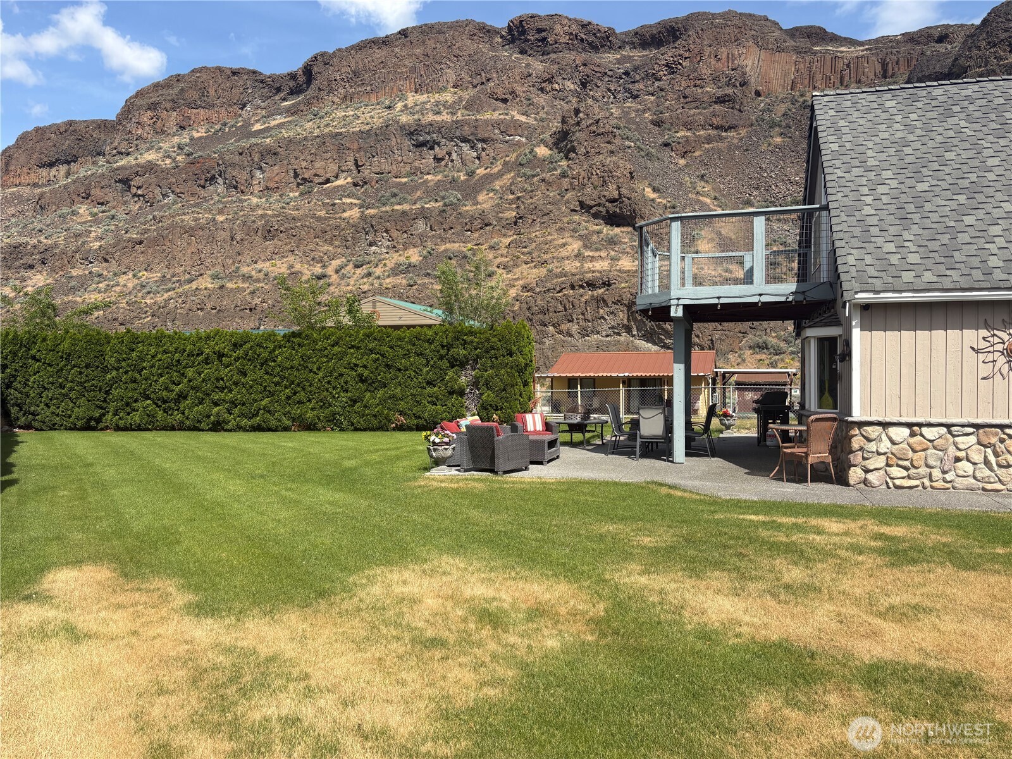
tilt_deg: +0.2
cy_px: 380
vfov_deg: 53.1
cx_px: 506
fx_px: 760
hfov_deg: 67.3
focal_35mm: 26
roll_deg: +0.6
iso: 50
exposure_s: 1/3623
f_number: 1.6
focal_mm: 5.96
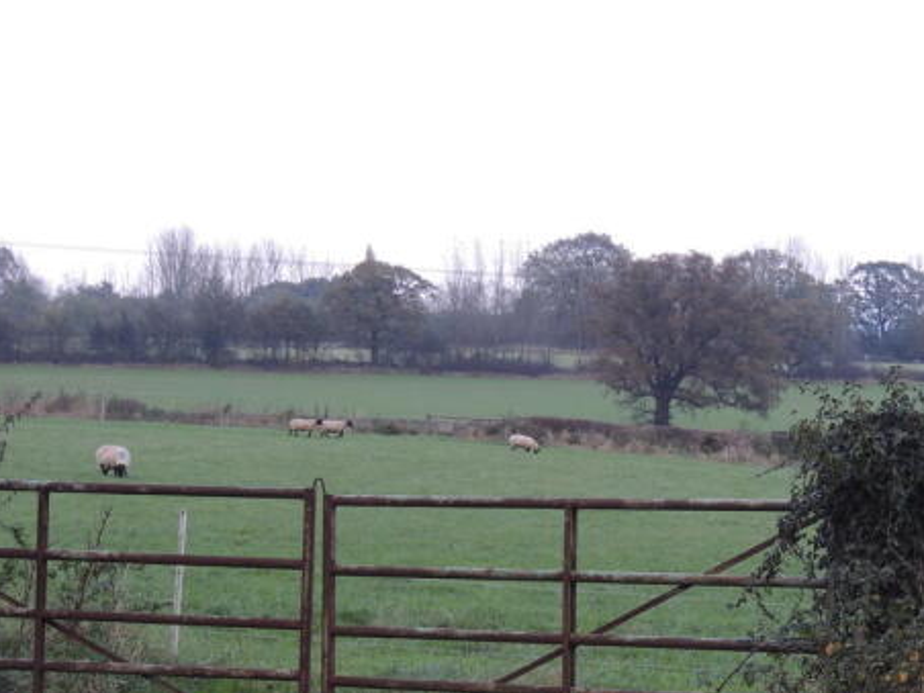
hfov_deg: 15.3
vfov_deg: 11.5
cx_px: 545
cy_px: 402
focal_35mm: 129
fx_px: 3443
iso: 200
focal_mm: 17.8
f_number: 4.1
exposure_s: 1/100
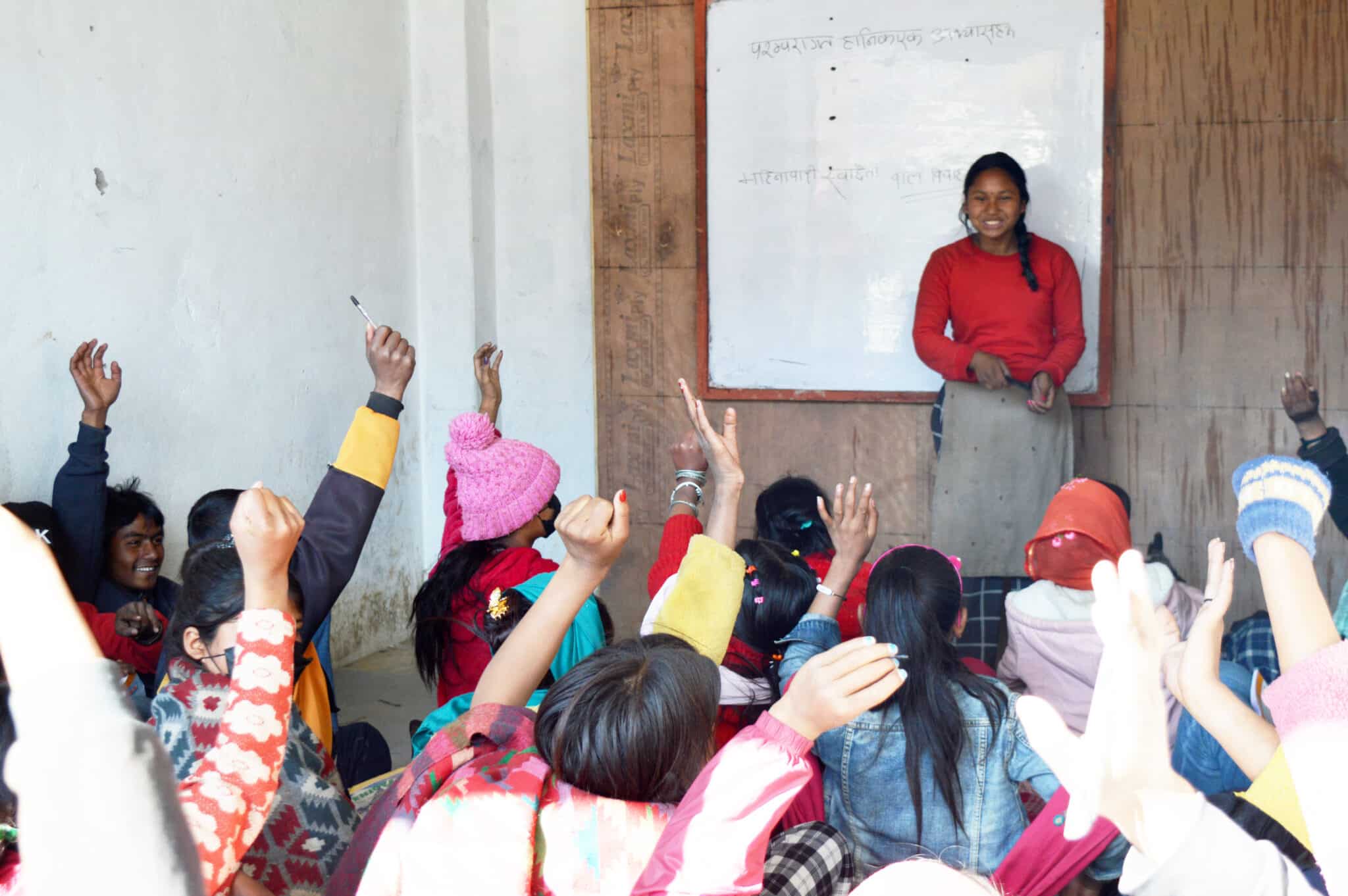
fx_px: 1796
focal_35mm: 48
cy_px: 448
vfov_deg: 28.0
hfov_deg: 41.1
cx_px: 674
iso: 280
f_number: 5.6
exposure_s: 1/125
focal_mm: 32
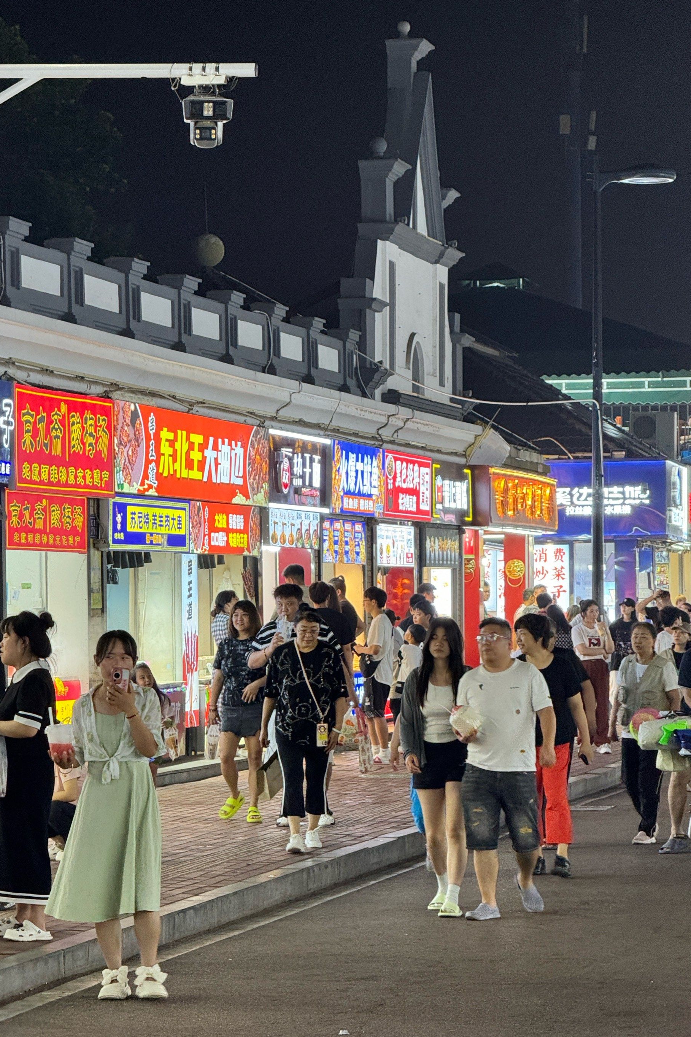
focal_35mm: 125
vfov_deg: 16.4
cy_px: 518
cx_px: 308
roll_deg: +0.9
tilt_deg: +1.0
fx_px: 3599
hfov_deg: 11.0
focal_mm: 15.66
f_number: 2.8
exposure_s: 1/50
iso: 200
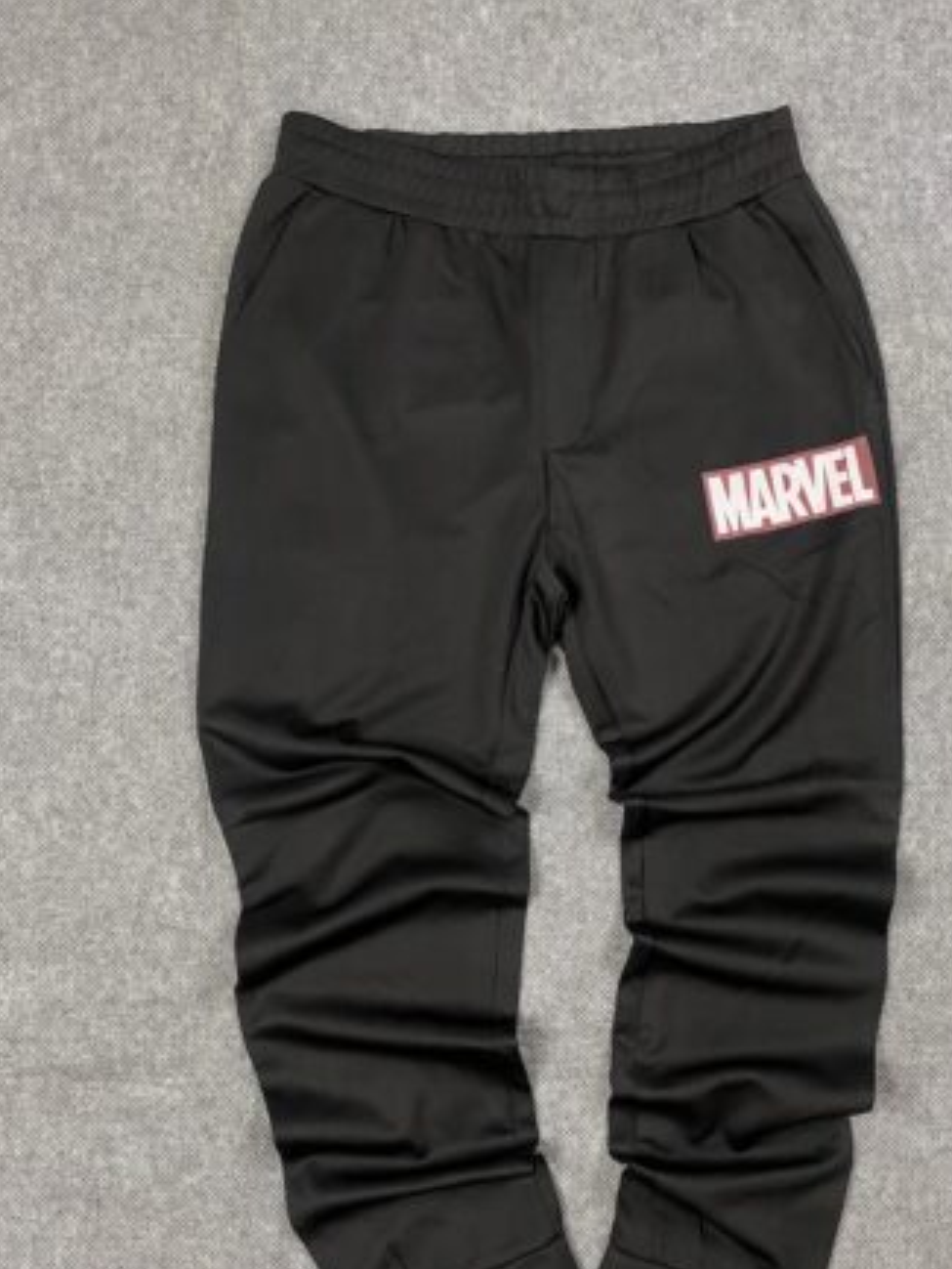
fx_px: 1173
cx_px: 551
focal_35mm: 32
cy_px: 725
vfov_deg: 56.6
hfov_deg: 44.0
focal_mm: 4.25
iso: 80
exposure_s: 1/50
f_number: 1.8
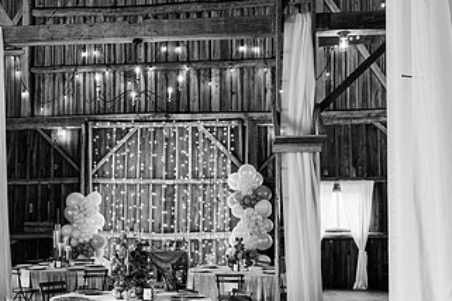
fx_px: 552
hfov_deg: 43.5
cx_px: 130
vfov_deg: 30.4
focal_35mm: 44
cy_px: 190
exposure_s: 1/200
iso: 640
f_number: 4.5
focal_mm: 24
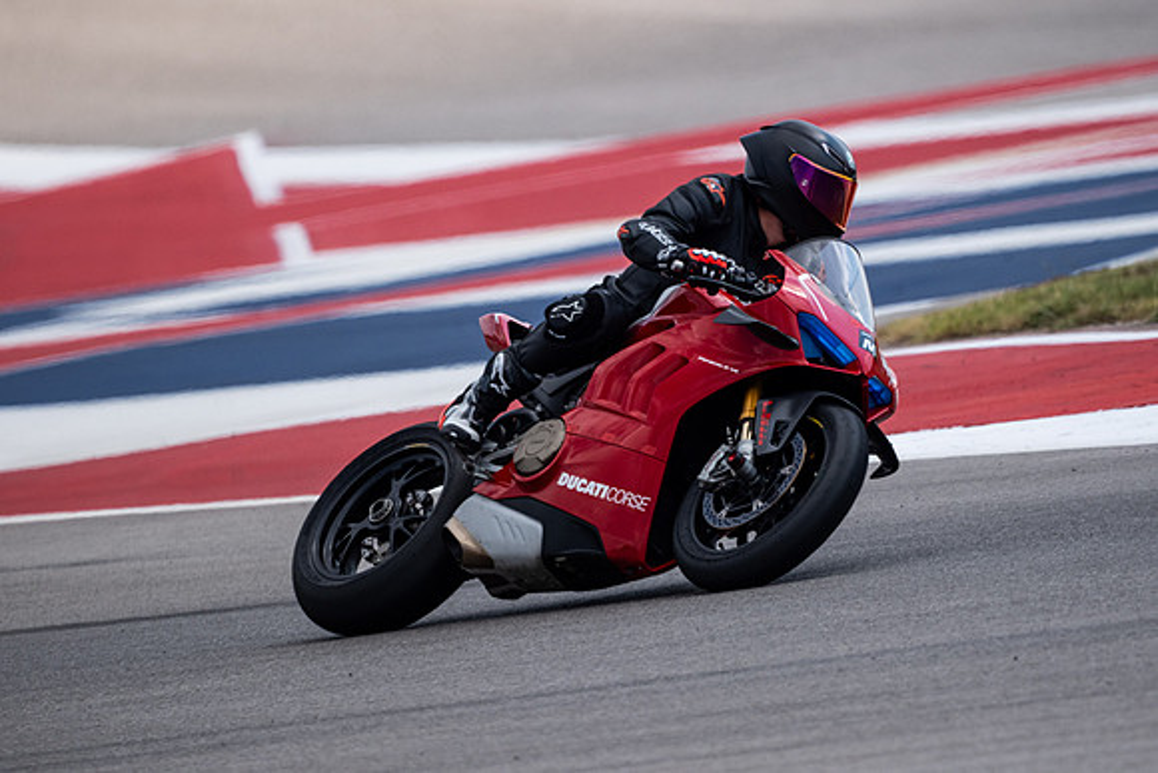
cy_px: 386
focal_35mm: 750
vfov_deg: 1.8
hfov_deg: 2.7
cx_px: 579
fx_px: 24130
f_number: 5.6
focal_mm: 500
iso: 500
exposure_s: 1/2500
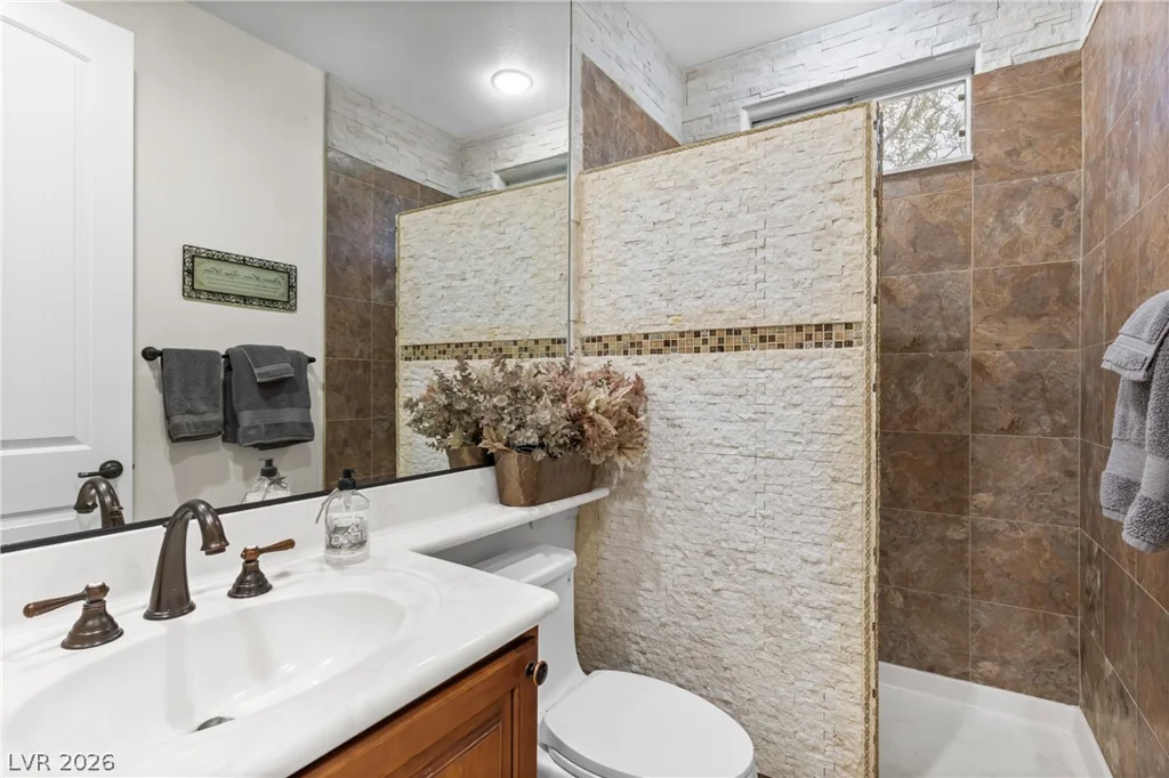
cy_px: 389
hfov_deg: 93.3
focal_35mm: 17
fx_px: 552
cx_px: 584
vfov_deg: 70.4
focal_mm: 17
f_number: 8
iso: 400
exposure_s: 1/500
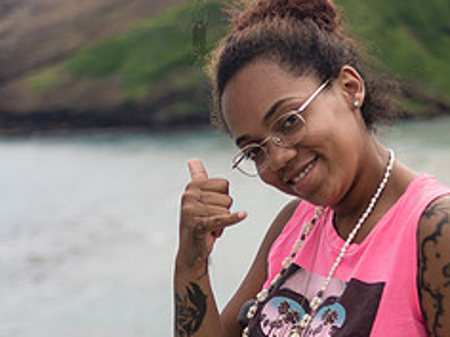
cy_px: 230
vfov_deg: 14.5
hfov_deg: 19.2
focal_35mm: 102
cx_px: 320
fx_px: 1326
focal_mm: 35
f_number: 2
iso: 400
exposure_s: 1/2000
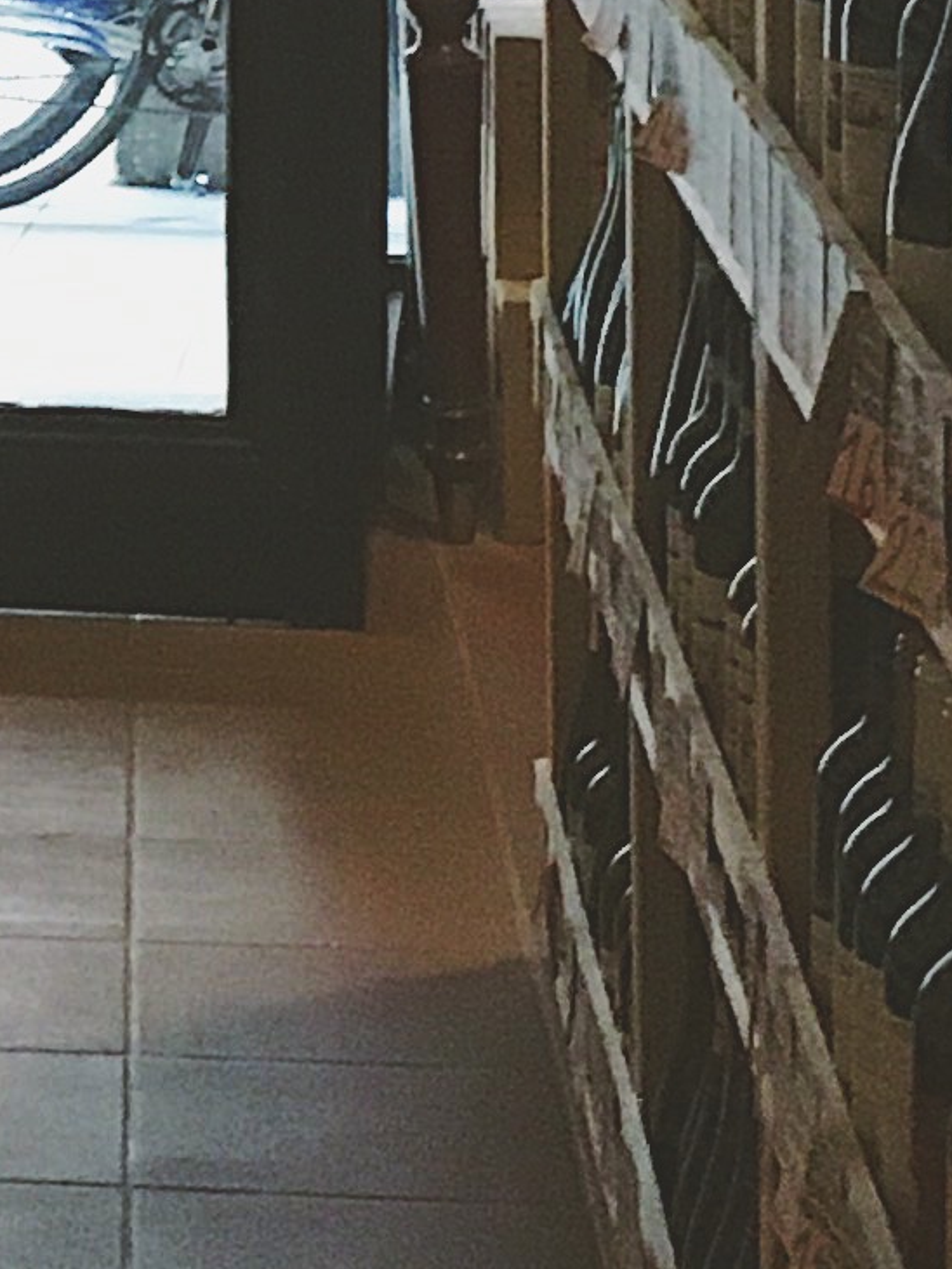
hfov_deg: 8.8
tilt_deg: -4.9
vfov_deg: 12.1
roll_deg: +0.8
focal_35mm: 160
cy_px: -273
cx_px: -921
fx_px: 5869
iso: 200
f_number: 2.2
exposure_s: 1/25
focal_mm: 4.15
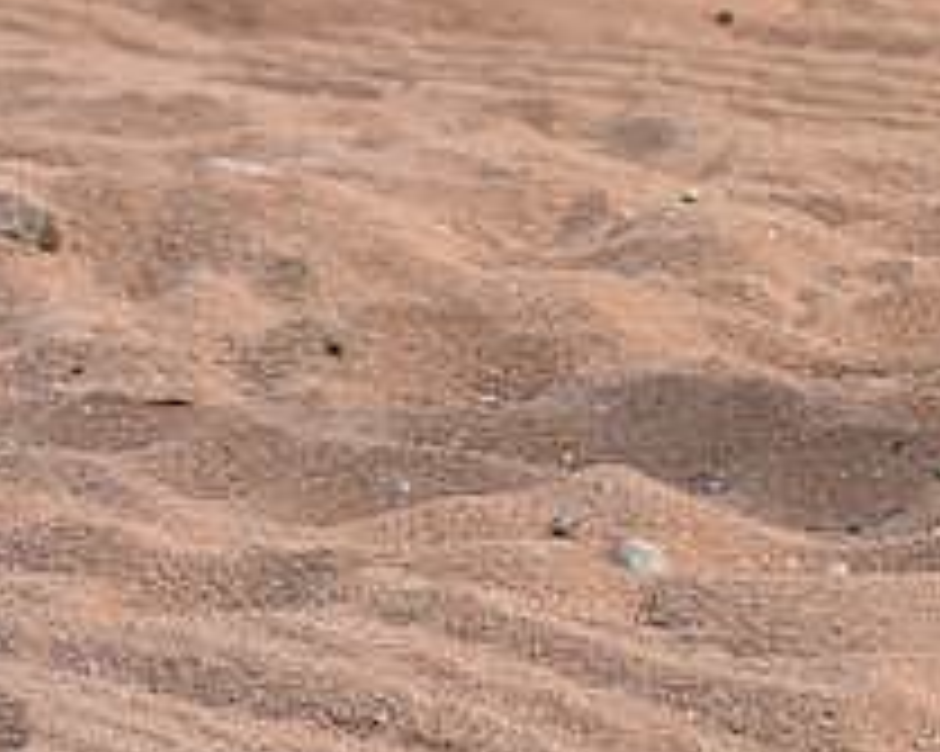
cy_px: -92
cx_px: 1138
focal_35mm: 783
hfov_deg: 2.5
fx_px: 21773
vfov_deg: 2.0
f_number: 8
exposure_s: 1/1000
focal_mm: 200
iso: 500
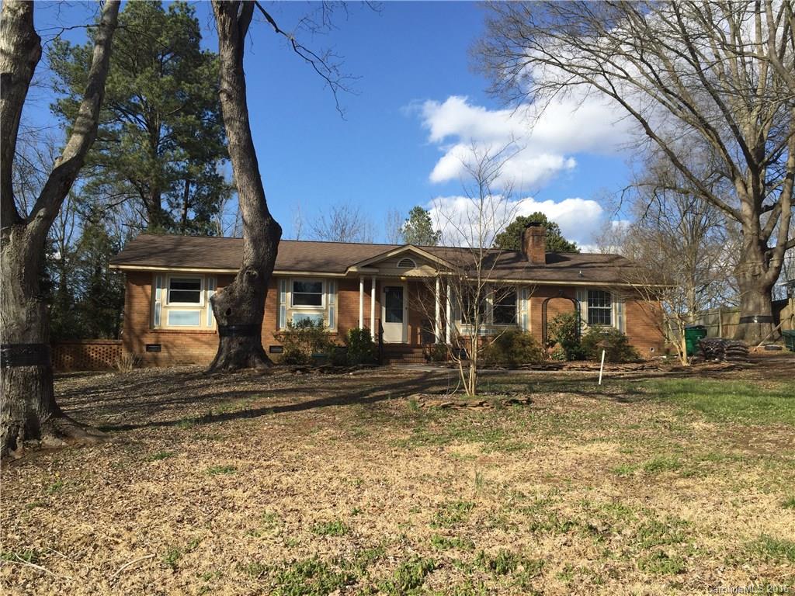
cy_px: 298
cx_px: 398
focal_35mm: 29
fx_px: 666
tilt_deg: +6.2
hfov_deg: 61.7
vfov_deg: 48.2
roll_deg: -1.7
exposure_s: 1/1412
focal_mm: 4.15
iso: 32
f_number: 2.2
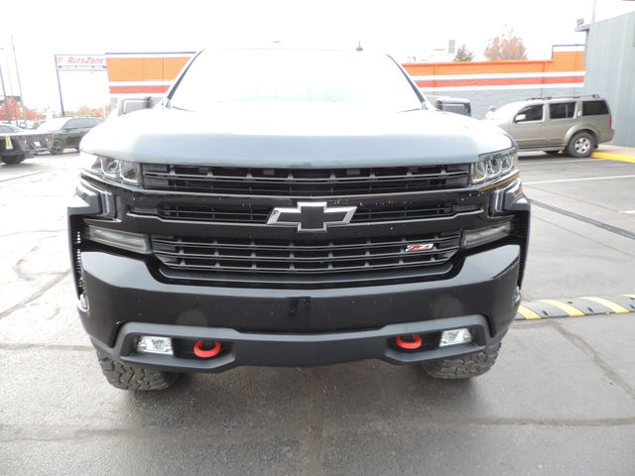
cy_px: 238
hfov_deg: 71.6
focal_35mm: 24
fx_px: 440
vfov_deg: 56.8
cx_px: 318
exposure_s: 1/30
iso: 80
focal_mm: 4.3
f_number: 3
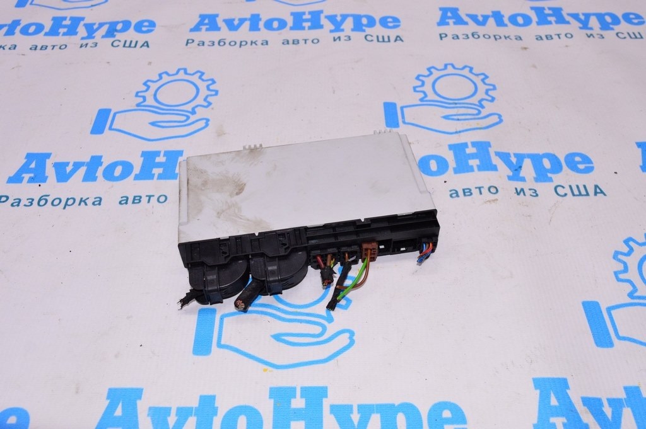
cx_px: 323
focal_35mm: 34
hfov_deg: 55.1
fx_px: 619
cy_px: 214
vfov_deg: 38.3
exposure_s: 1/200
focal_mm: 23
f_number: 8
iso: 1600
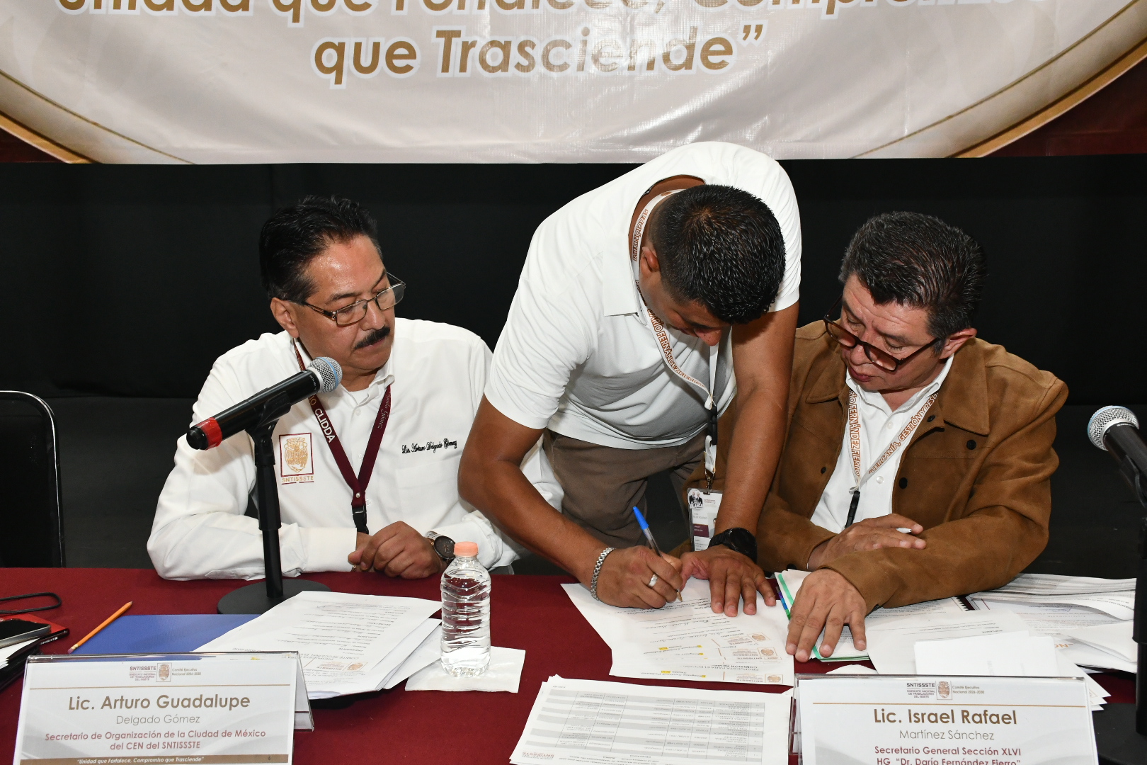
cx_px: 574
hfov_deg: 49.6
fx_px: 1242
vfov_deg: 34.2
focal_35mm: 39
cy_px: 382
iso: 2200
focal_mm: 26
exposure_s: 1/50
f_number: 10
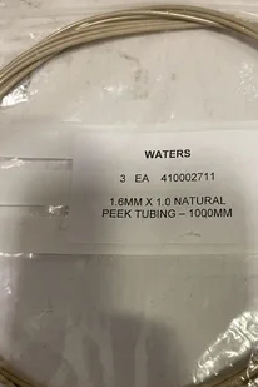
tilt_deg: -77.5
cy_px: 229
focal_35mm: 35
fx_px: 376
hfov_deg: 37.5
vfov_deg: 54.1
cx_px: 172
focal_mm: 4.2
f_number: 1.6
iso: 100
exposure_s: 1/60
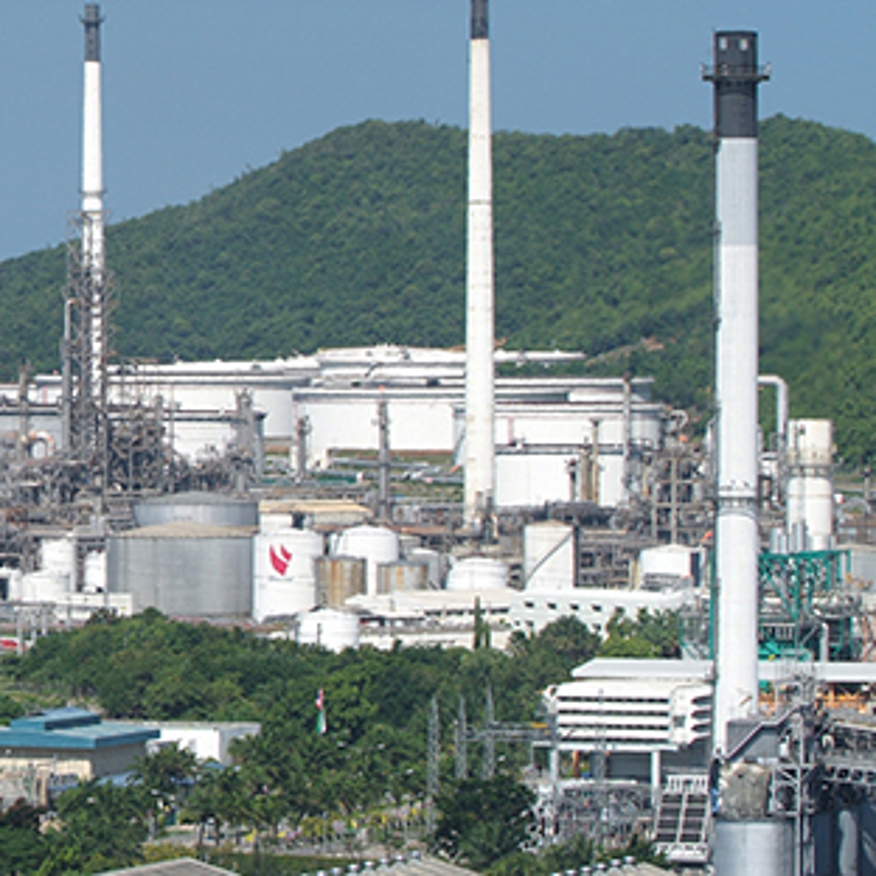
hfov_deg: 6.2
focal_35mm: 281
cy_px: 265
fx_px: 8045
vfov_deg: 6.2
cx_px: -216
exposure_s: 1/125
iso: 160
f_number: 8
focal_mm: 86
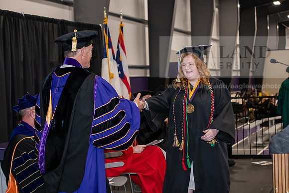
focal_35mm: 70
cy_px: 96
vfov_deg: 19.5
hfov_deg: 28.8
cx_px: 144
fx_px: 562
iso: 2500
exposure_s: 1/200
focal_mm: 70
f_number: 5
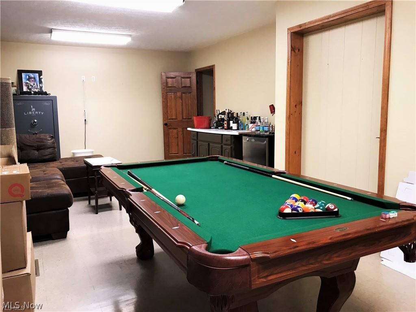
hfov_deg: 63.4
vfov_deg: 49.7
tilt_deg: -7.1
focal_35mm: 28
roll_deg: +0.5
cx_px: 208
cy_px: 156
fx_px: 336
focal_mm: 3.99
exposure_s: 1/24
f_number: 1.8
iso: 40
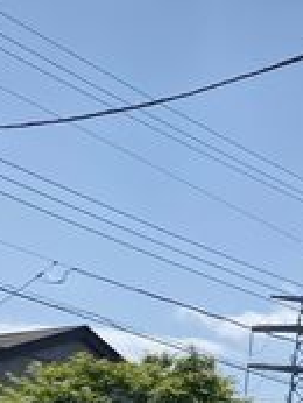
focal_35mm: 90
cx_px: 683
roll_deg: -0.3
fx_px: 1049
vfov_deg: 21.4
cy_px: 335
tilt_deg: +14.8
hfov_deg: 13.2
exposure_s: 1/4274
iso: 32
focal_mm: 4.25
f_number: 1.8
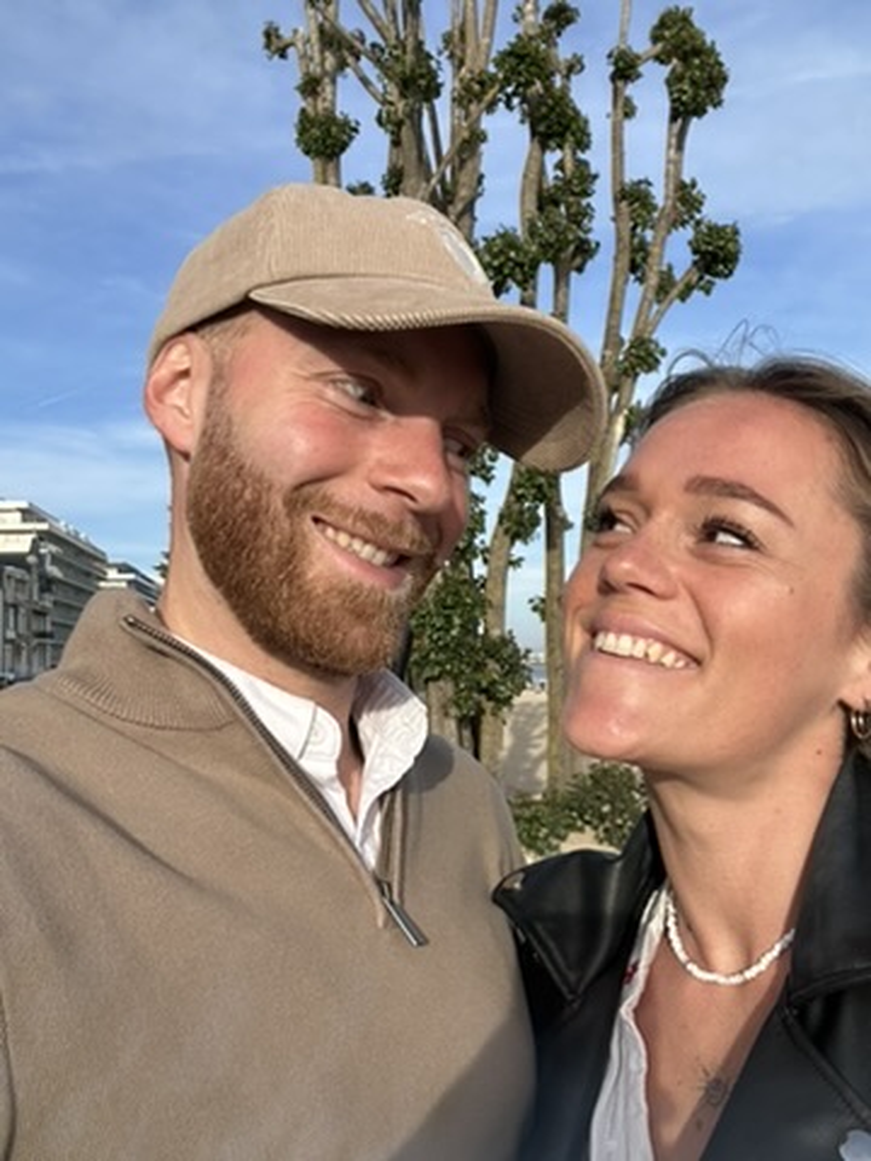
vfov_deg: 60.0
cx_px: 436
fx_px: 1006
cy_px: 580
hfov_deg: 46.8
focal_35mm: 30
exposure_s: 1/730
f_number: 1.9
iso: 25
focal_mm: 2.69
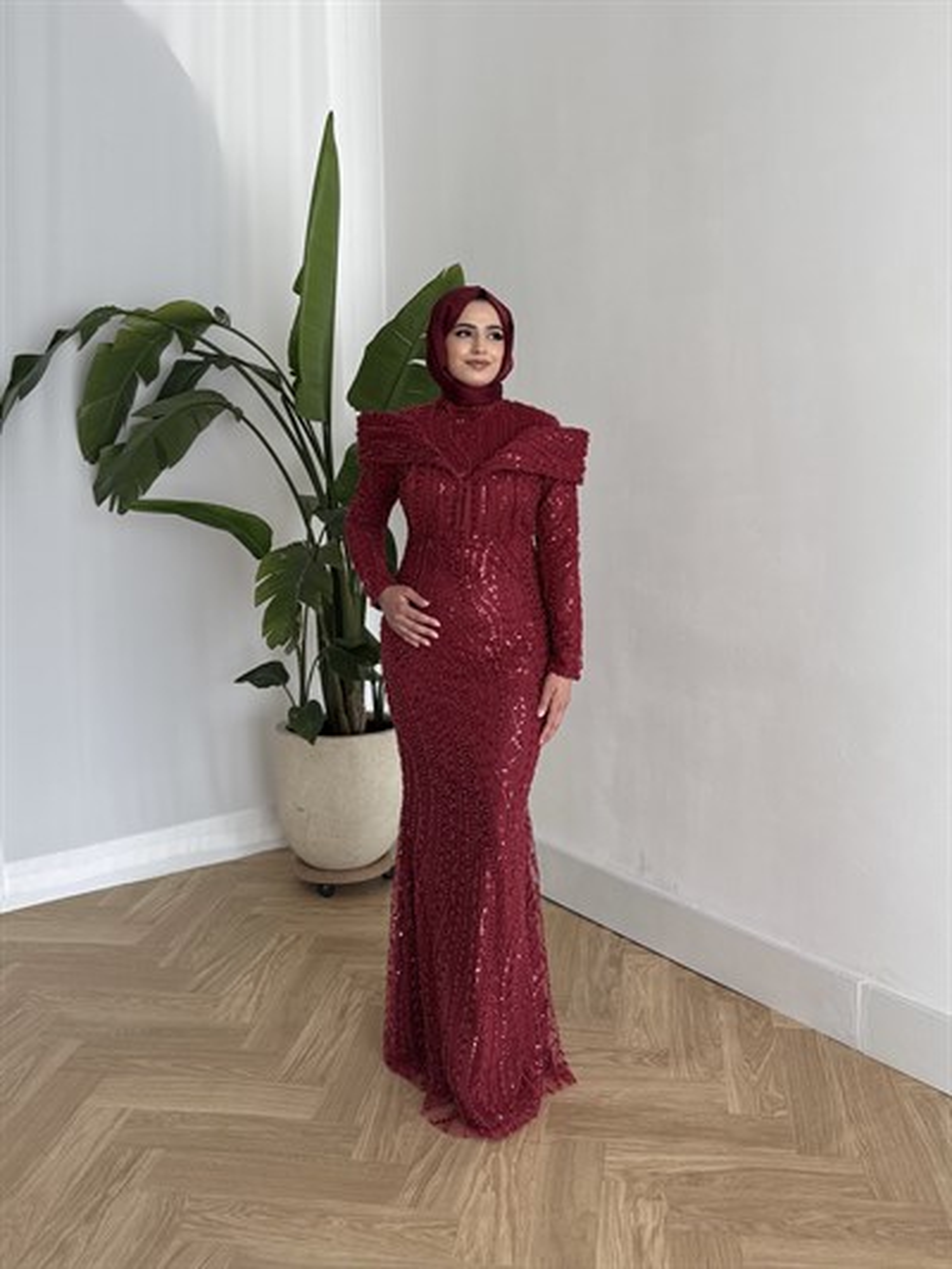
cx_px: 476
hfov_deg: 56.8
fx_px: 880
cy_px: 634
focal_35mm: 24
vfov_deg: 71.6
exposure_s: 1/273
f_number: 1.78
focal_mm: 6.76
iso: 64
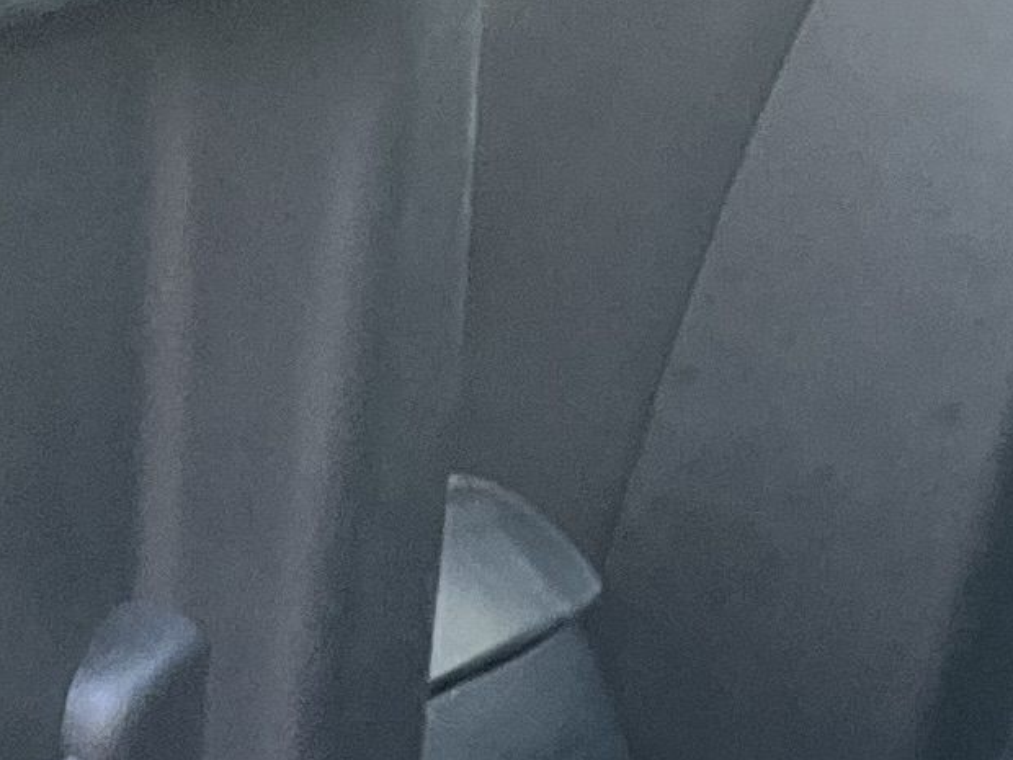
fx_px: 4946
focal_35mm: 169
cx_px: 3006
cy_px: 1520
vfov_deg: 8.3
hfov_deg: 9.3
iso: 100
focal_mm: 5.1
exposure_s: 1/122
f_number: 1.6
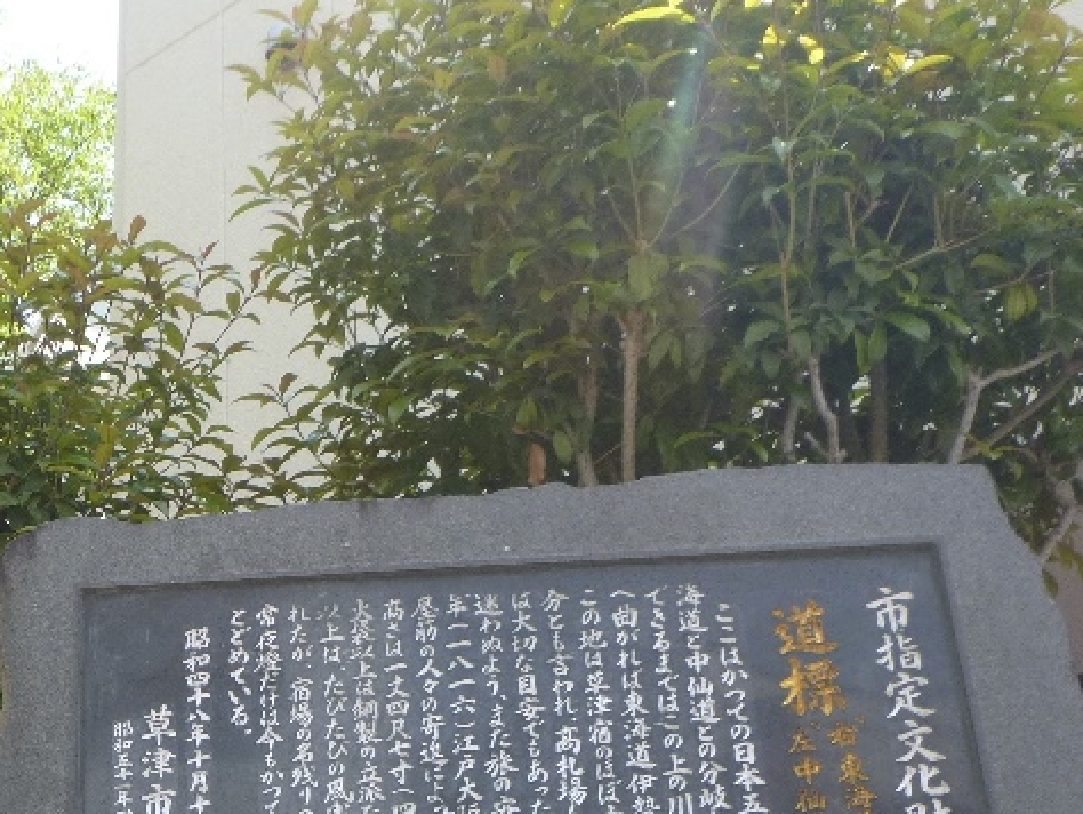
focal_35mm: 54
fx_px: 1690
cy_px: 519
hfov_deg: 33.0
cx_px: 34
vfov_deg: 26.9
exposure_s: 1/160
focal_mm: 4.5
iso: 100
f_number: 3.9
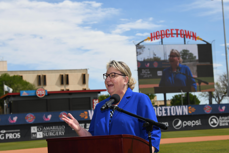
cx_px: 114
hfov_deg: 21.5
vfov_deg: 14.4
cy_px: 76
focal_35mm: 95
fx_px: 604
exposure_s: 1/500
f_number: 9
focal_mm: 95
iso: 200
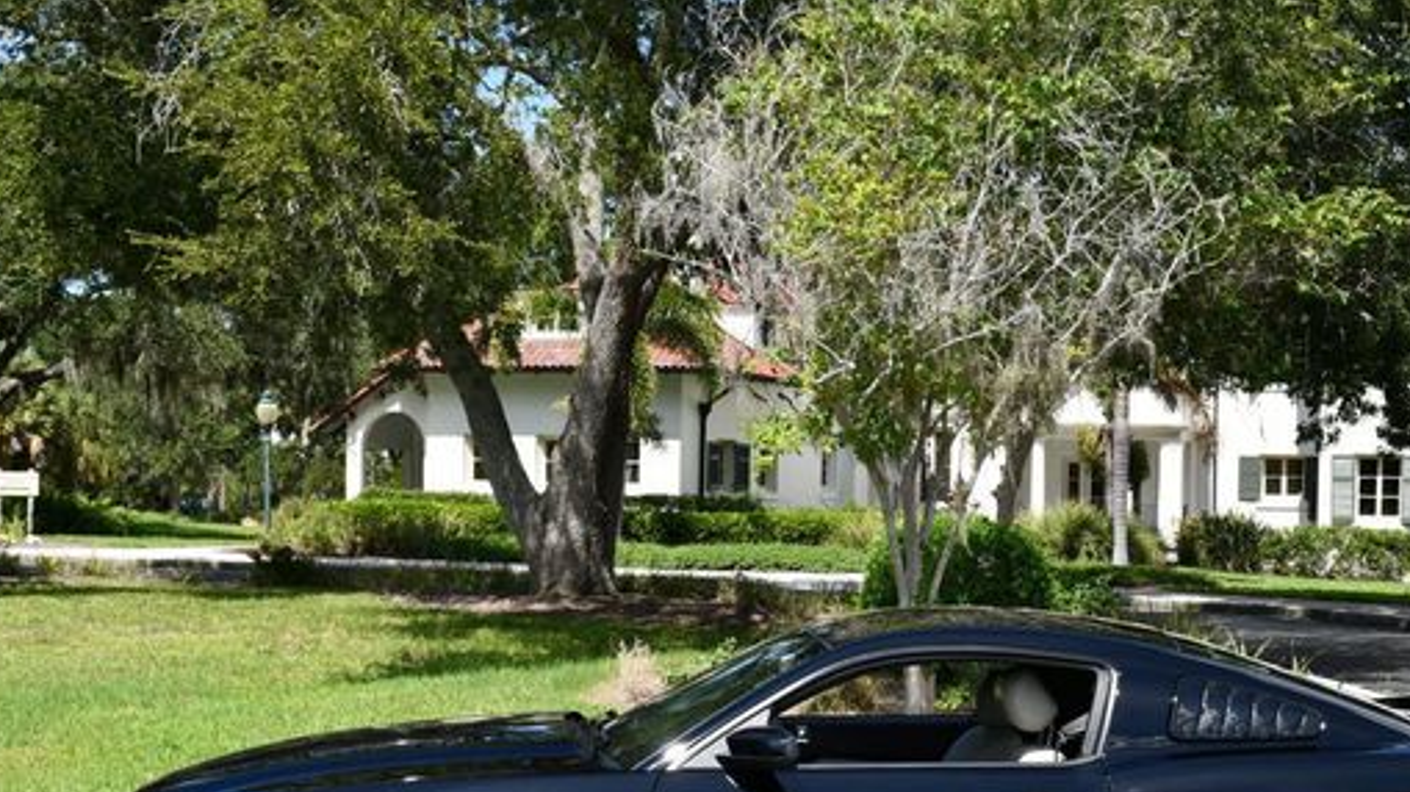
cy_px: 587
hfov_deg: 35.9
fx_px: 2168
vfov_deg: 20.6
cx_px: 845
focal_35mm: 58
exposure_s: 1/250
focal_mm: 22
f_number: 8
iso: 110
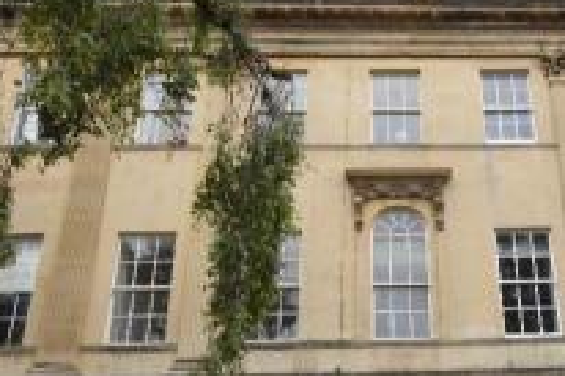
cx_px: 411
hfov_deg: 48.9
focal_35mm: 38
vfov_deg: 32.1
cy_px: 377
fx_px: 598
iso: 100
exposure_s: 1/10
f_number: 5.6
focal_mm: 11
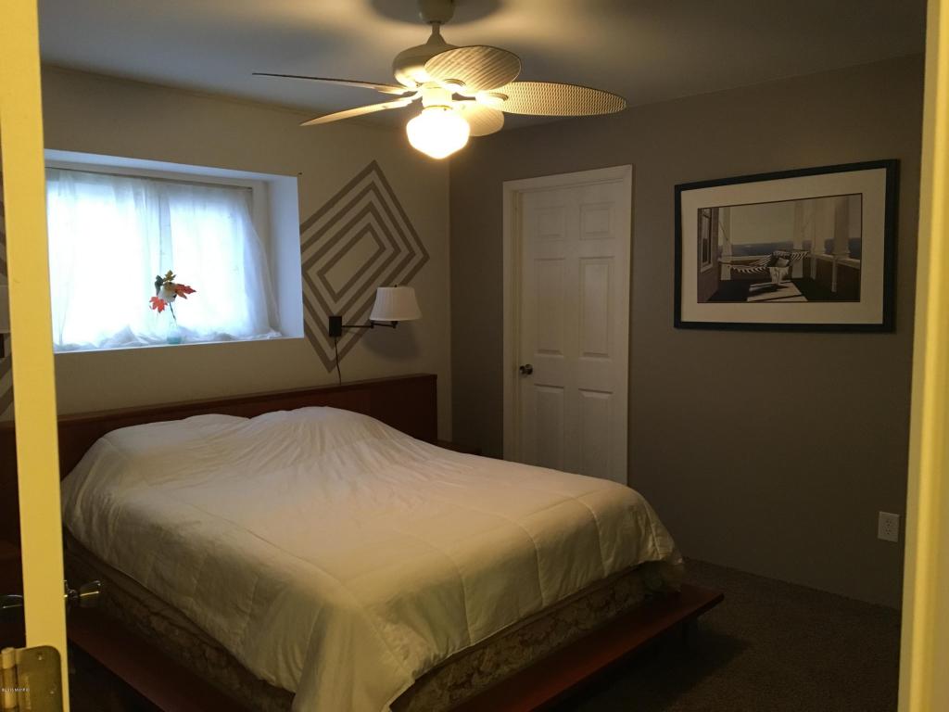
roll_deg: +0.3
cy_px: 356
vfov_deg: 48.2
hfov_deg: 61.7
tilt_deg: -5.4
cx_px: 474
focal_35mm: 29
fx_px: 795
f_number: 2.2
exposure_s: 1/30
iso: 200
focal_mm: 4.15
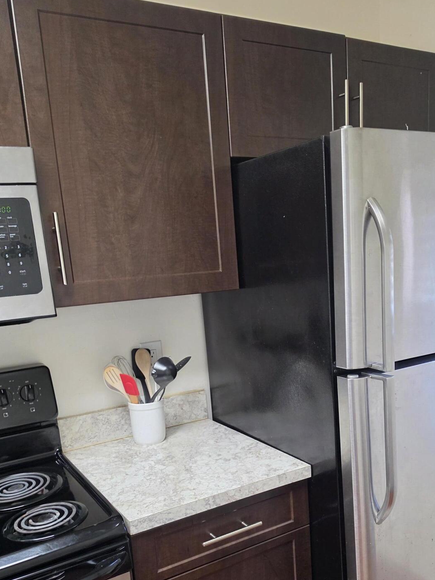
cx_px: 264
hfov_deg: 42.7
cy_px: 377
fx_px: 553
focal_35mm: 33
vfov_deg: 54.5
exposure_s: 1/120
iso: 200
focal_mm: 6.5
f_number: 1.4
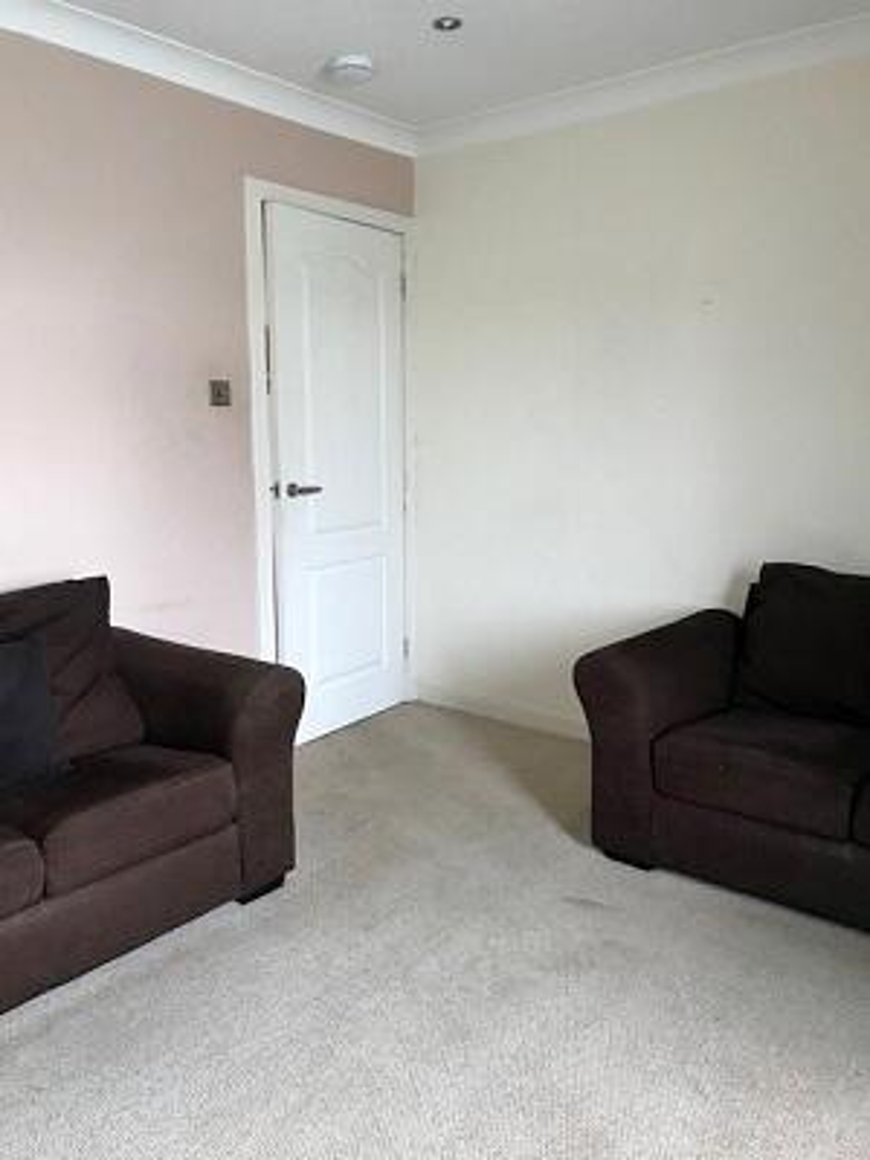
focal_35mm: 28
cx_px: 435
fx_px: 938
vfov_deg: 63.4
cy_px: 580
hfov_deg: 49.7
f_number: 1.8
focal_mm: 3.99
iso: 40
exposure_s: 1/33
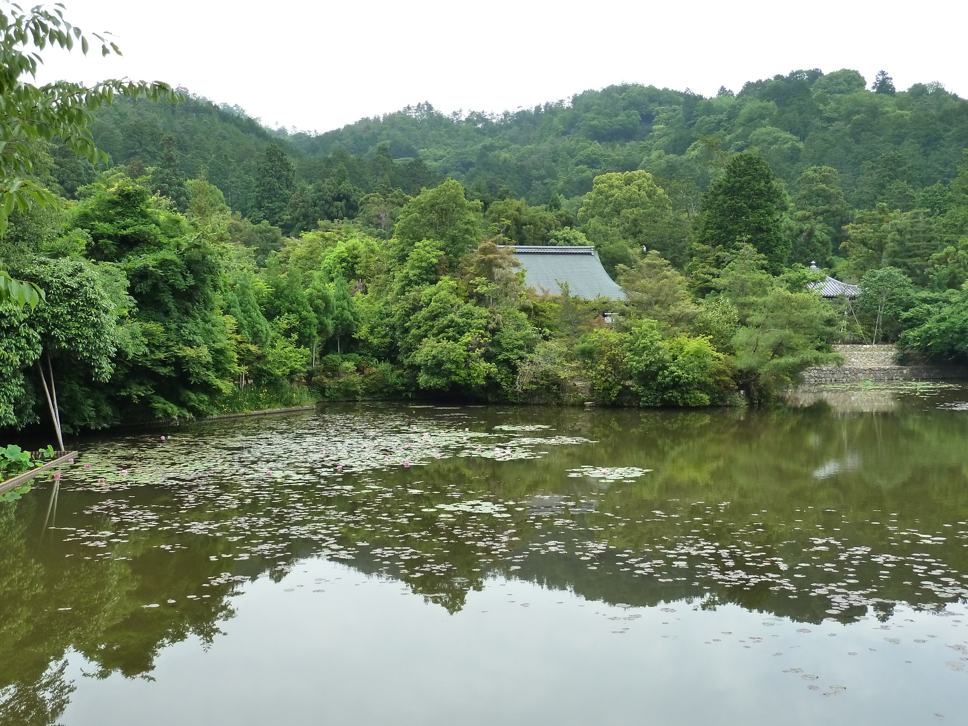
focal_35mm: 37
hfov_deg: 50.1
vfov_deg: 38.7
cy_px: 363
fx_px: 1035
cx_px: 484
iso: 200
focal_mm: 6.1
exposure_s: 1/125
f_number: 4
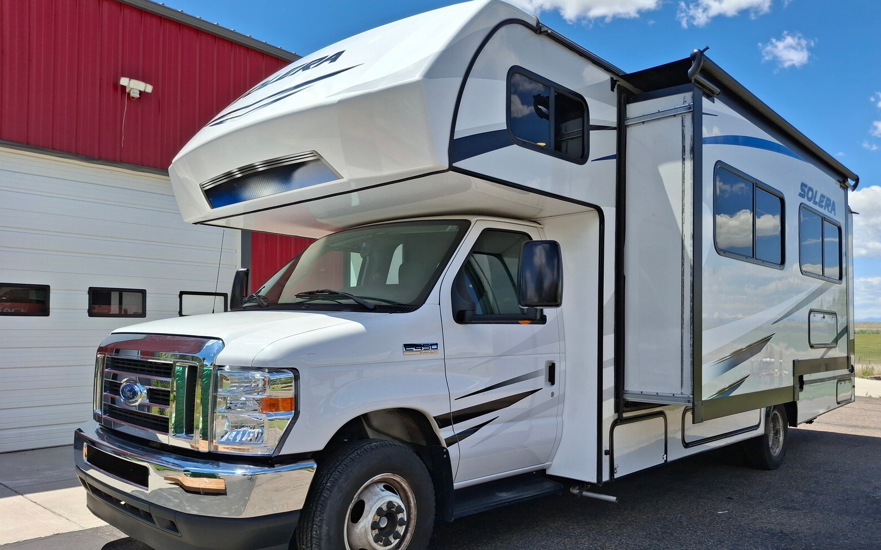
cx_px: 442
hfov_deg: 68.4
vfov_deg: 45.9
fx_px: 648
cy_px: 308
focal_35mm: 27
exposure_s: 1/2564
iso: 32
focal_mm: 4.69
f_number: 1.8
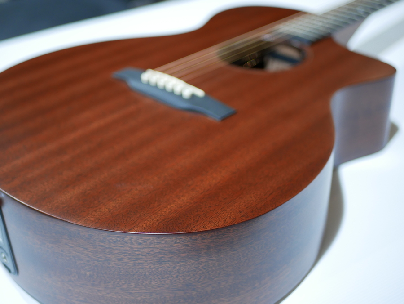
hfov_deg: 38.2
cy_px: 152
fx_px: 584
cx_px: 202
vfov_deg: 29.1
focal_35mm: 50
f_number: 1.7
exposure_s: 1/60
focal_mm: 25
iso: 640
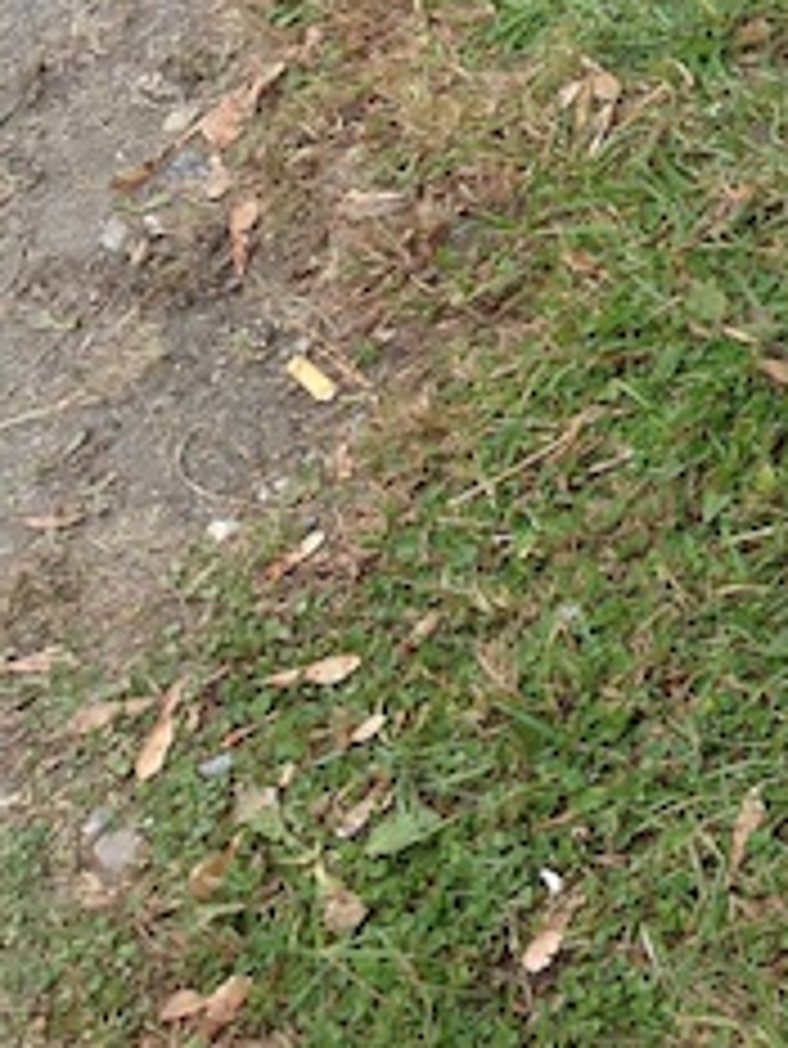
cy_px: -562
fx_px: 3639
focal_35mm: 120
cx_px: 1310
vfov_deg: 15.1
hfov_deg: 11.6
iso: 50
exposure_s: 1/132
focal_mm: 4.28
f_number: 2.4
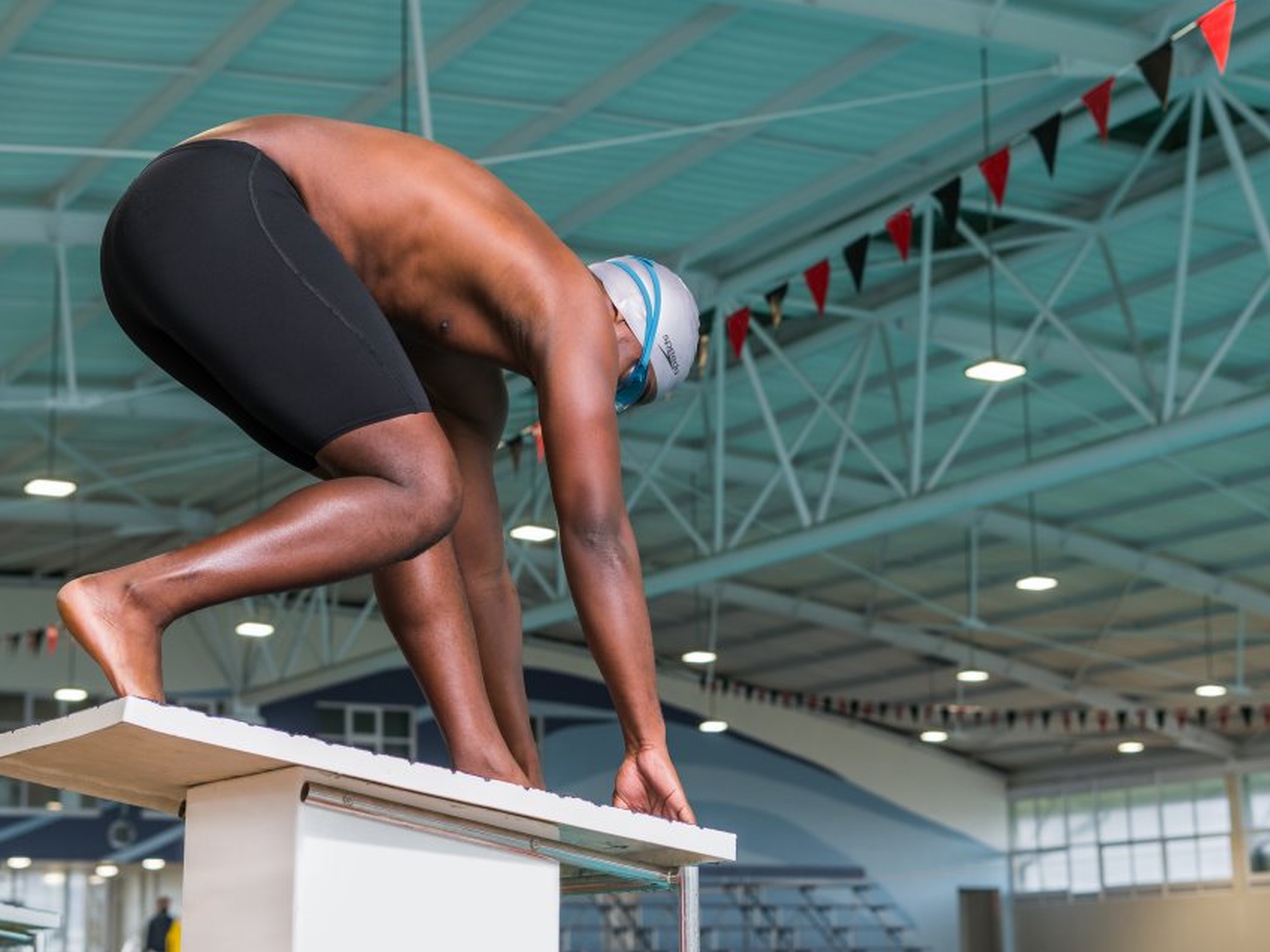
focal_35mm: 58
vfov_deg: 25.2
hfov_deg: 33.2
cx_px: 570
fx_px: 2128
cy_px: 483
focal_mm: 50
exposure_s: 1/160
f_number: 4
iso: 320
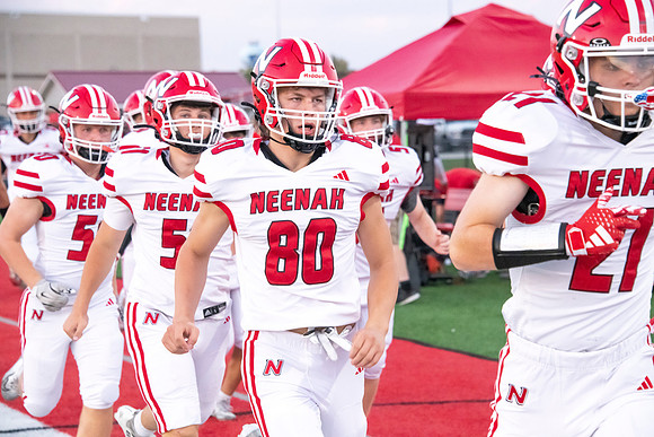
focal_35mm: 135
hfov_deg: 15.2
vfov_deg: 10.2
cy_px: 218
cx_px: 327
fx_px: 2453
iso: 10000
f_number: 7.1
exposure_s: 1/800
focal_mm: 135
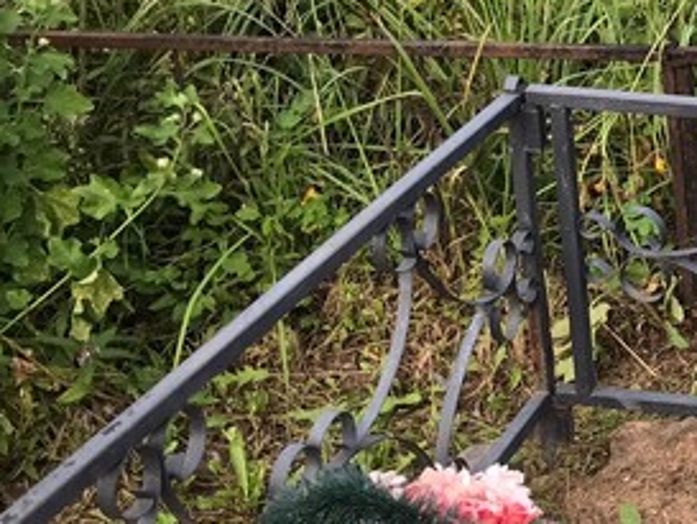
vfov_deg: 17.9
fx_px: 1652
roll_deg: -0.4
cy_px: 166
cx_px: 1016
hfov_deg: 20.7
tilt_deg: -22.5
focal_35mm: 82
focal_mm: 3.99
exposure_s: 1/396
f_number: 1.8
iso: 20
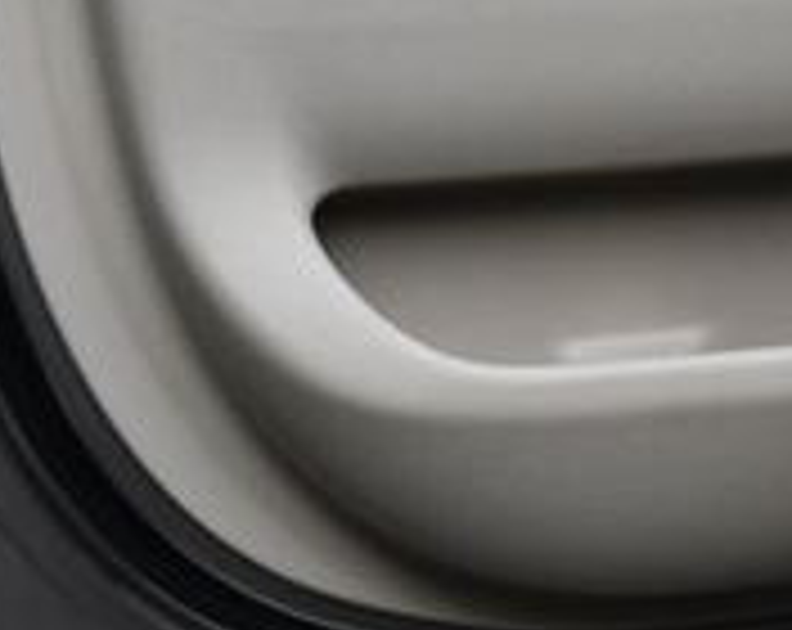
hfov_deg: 12.9
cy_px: -99
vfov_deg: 10.3
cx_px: 904
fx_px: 3438
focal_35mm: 147
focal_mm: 29
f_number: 5.6
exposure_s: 1/250
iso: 220
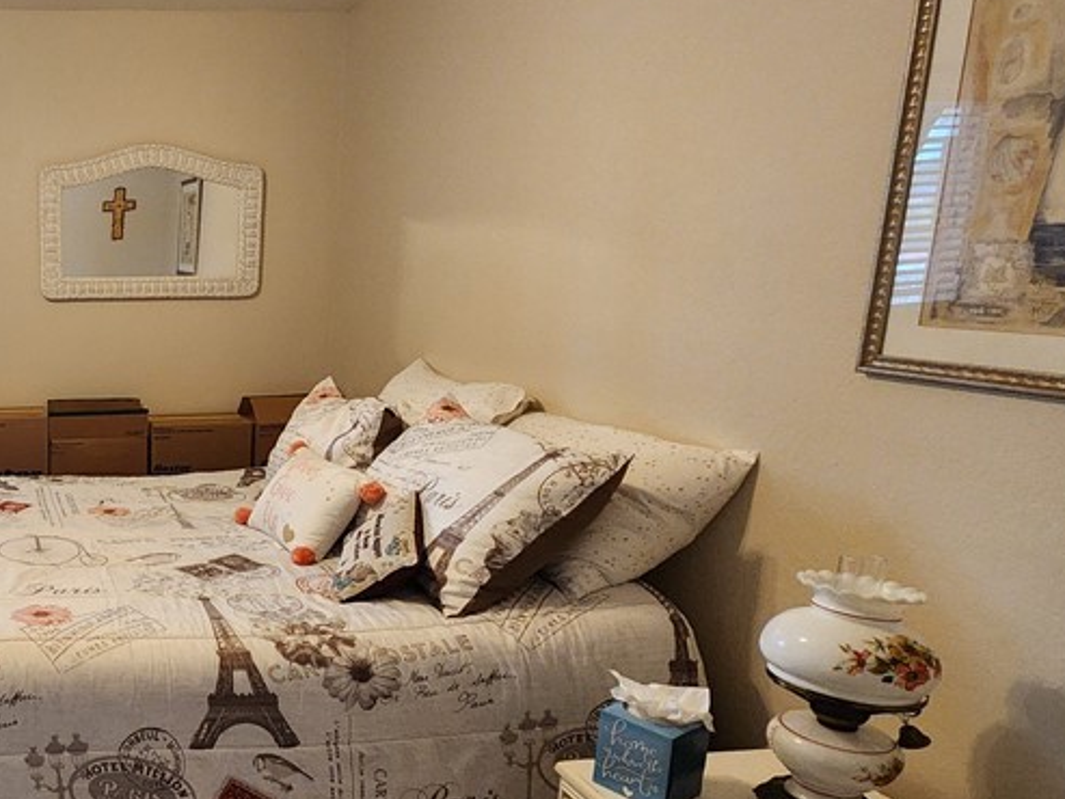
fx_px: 831
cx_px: 60
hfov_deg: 54.6
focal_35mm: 27
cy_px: 469
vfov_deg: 51.1
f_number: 2.2
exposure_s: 1/60
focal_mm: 2.2
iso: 400
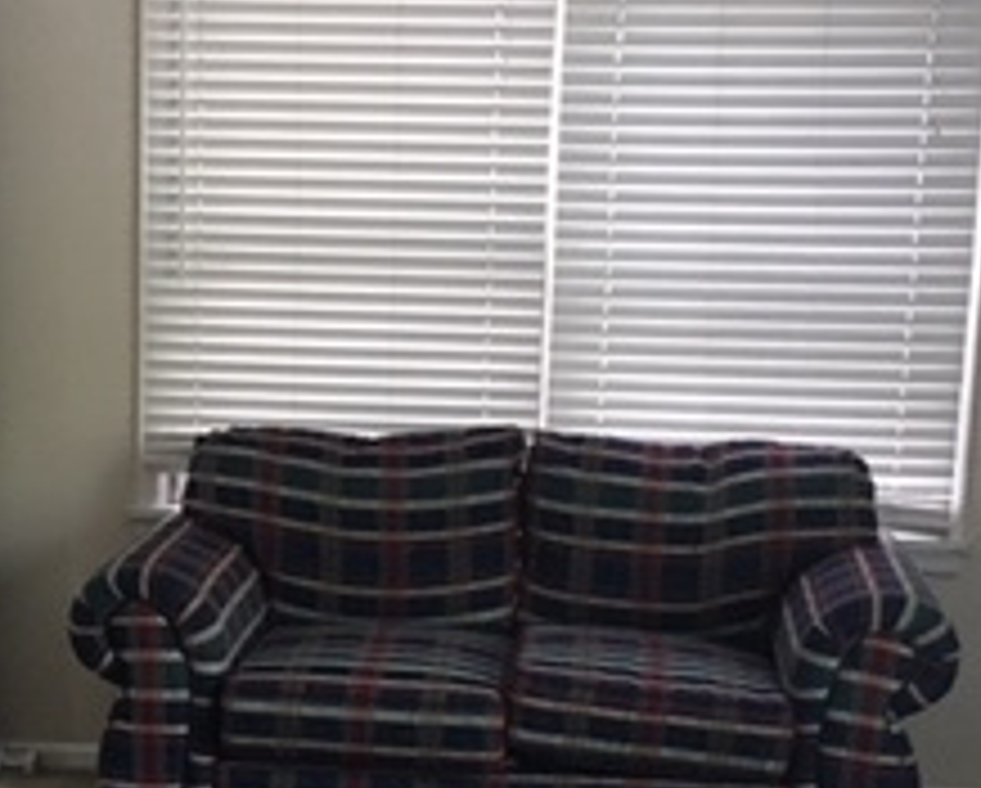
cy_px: 635
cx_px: 302
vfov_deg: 18.4
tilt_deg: -10.9
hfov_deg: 22.8
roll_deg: -0.1
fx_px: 2413
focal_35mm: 83
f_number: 2.2
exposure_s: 1/24
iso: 200
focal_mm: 4.15
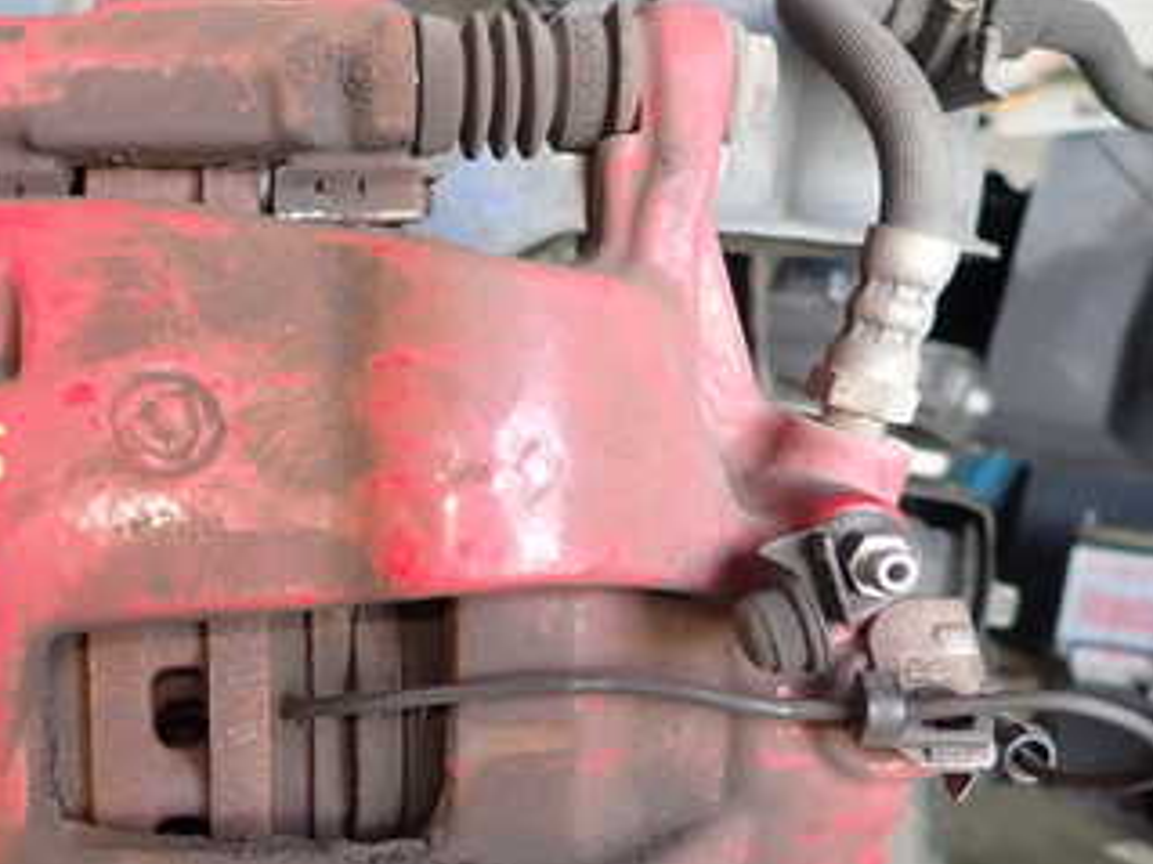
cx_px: 242
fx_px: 1565
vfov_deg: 30.6
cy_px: 578
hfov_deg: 39.0
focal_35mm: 47
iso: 200
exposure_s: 1/40
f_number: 2
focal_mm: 4.5
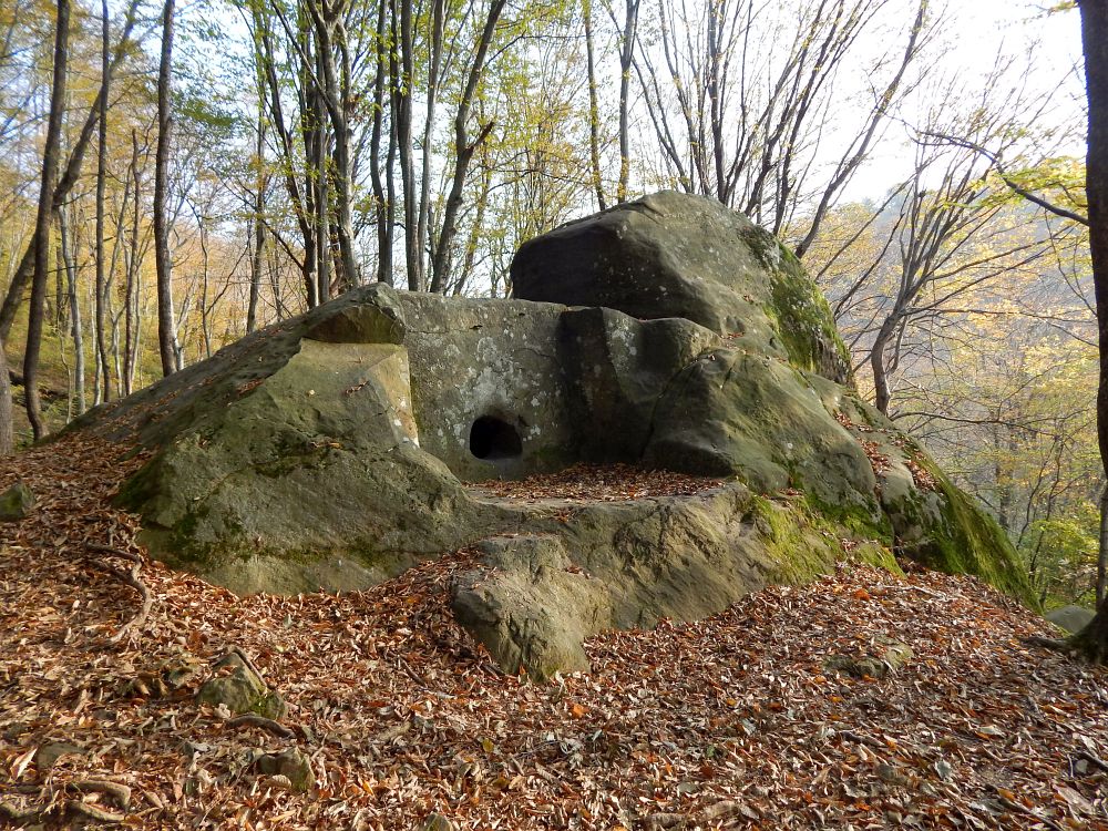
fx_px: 736
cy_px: 416
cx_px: 554
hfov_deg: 73.9
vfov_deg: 58.9
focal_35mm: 23
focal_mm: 4
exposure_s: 1/100
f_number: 3
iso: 125
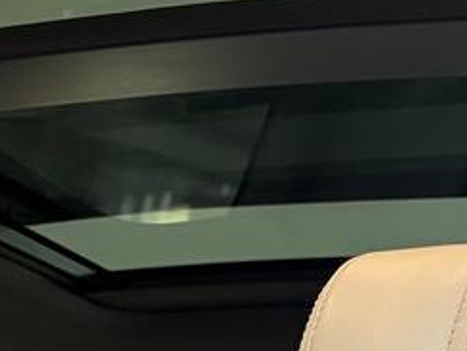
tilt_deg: +7.2
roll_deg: -10.2
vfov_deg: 10.7
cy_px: 420
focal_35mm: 136
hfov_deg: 14.2
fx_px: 1836
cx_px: -19
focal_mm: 5.96
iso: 100
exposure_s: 1/122
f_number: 1.6
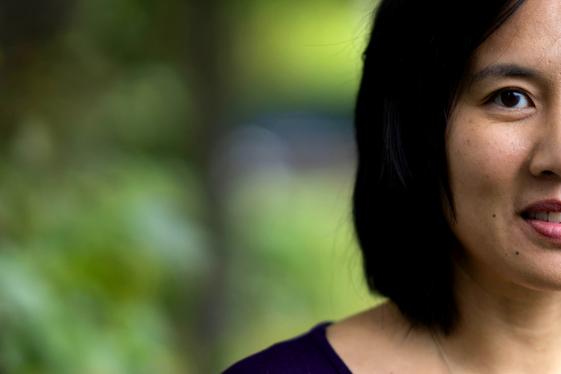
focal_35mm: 182
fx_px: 2836
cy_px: 262
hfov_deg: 11.3
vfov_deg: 7.5
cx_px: 278
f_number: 1.4
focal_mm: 85
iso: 400
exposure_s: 1/1600
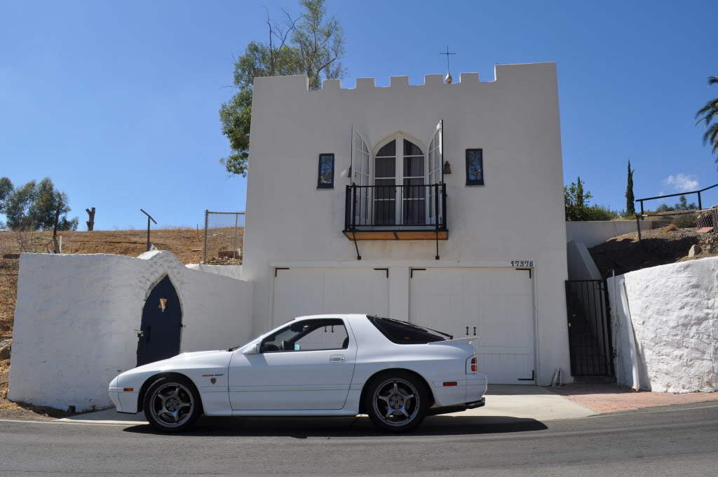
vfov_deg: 47.8
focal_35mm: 27
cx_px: 359
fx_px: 538
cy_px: 238
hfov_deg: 67.4
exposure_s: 1/400
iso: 200
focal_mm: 18
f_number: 10
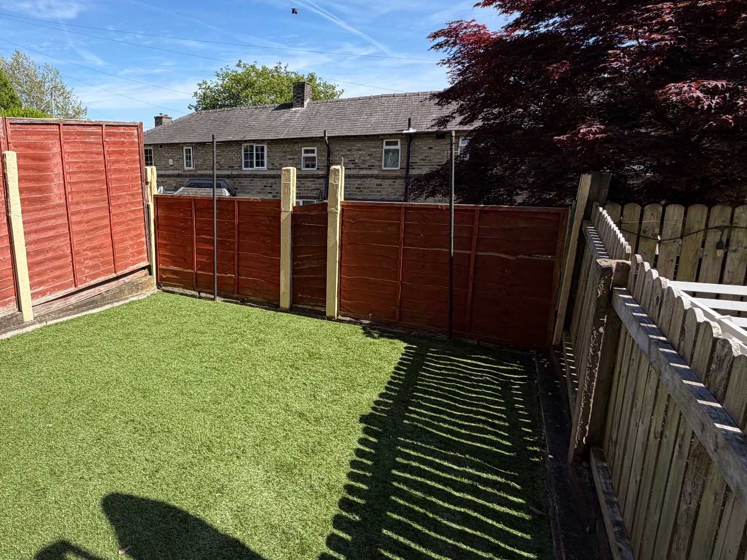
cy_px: 235
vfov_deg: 63.1
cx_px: 216
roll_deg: +2.3
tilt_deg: -10.5
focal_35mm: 21
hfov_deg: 75.0
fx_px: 453
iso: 25
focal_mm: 2.22
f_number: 2.2
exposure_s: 1/770
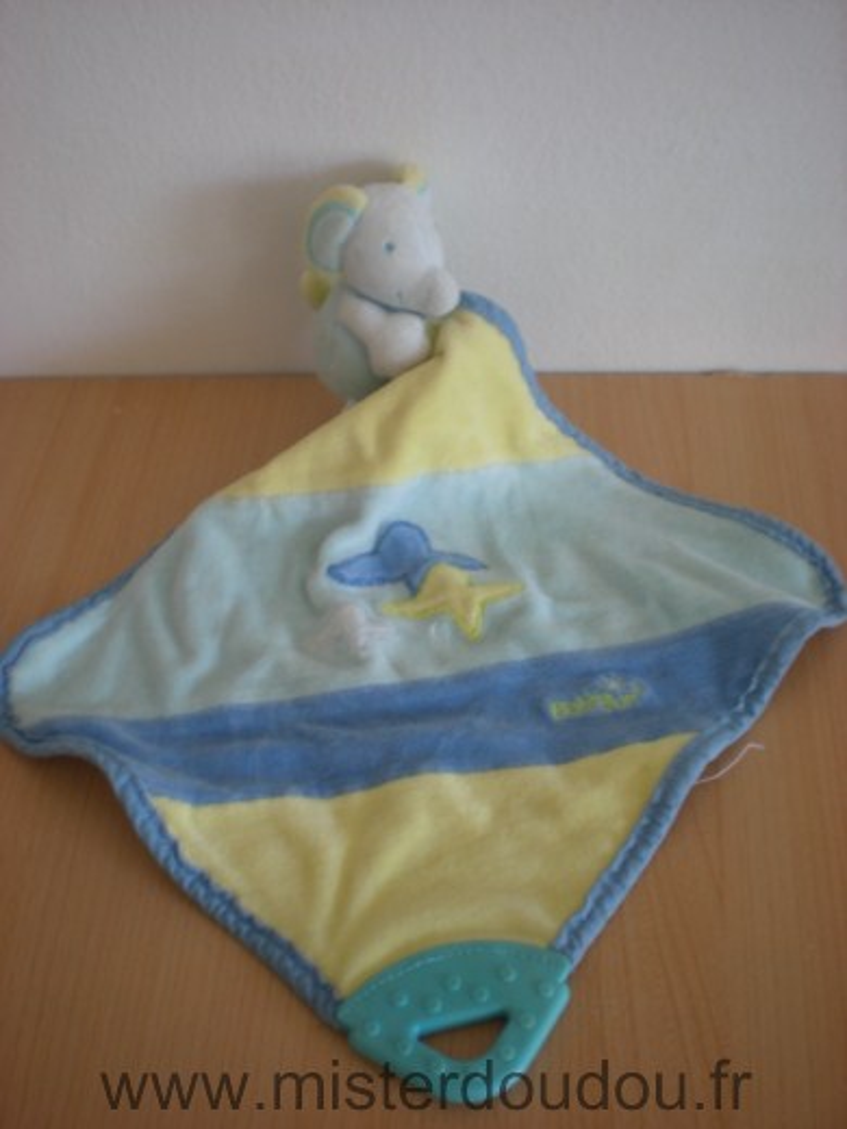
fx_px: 1240
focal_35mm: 38
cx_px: 424
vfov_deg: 49.0
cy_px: 564
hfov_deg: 37.7
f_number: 3.1
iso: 64
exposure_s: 1/7
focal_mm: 6.3
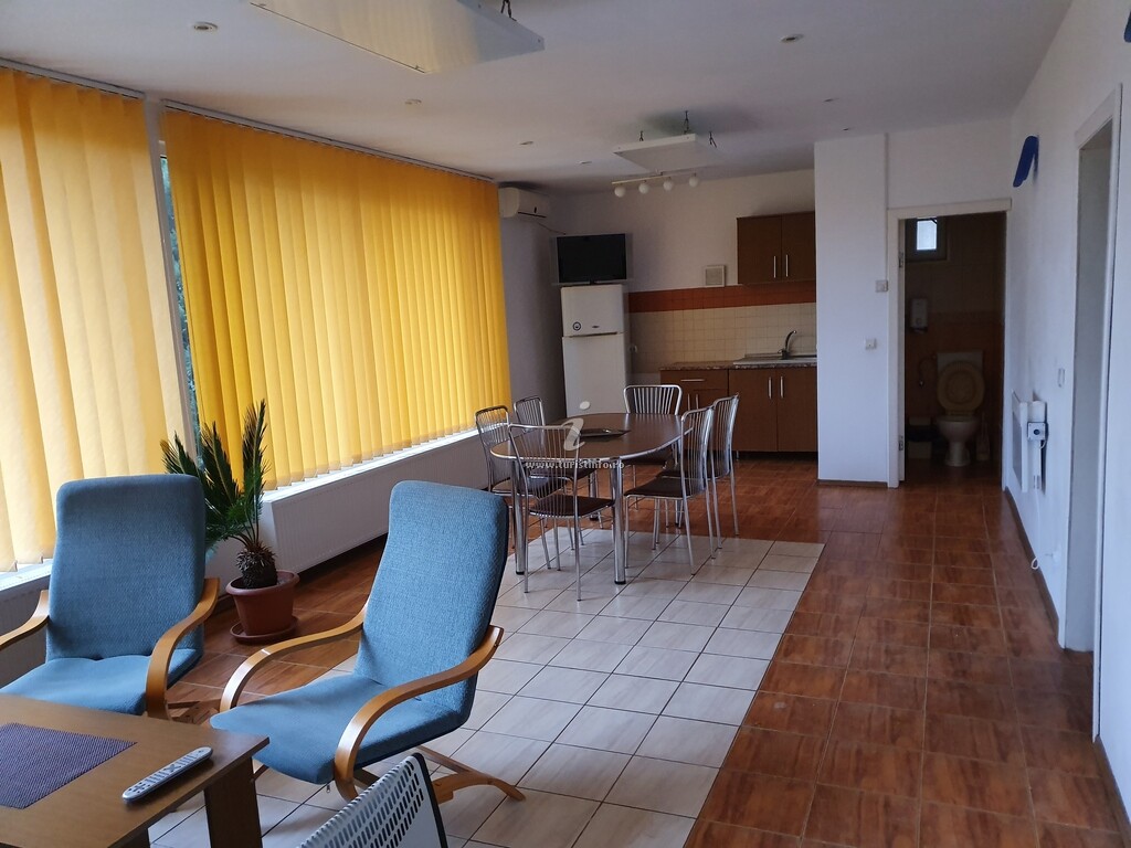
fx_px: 849
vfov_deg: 53.1
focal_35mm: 26
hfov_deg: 67.3
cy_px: 424
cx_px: 566
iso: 500
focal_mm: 4.32
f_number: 1.5
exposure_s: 1/50
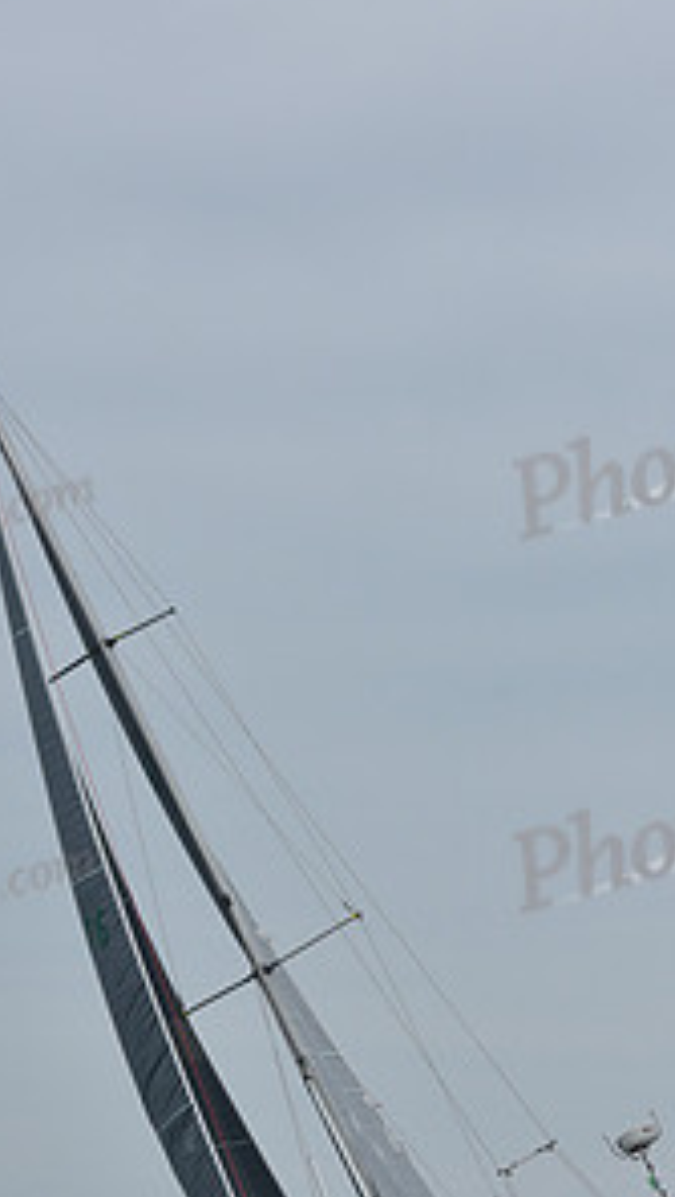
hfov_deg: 6.1
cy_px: 1076
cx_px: 305
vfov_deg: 10.7
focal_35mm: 201
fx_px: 6381
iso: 250
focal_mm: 98
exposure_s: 1/800
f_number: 8
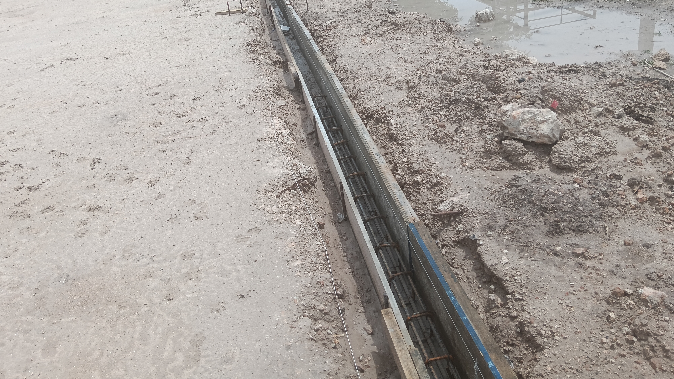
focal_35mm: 30
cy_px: 125
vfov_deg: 38.5
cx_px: 337
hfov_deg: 64.3
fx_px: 536
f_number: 1.8
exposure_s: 1/806
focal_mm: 3.98
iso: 64
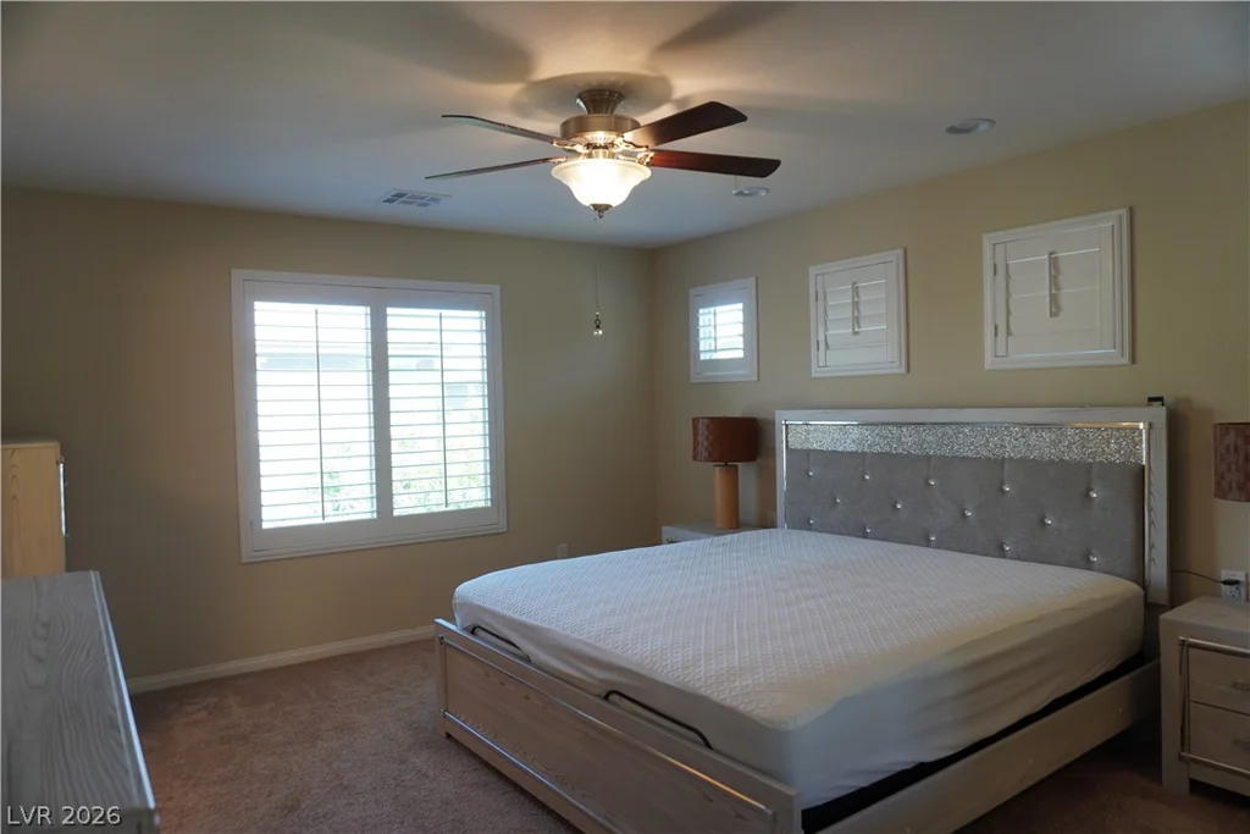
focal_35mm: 24
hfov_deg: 73.7
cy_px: 417
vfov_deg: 53.1
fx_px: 833
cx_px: 625
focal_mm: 16
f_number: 4
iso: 250
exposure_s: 1/60
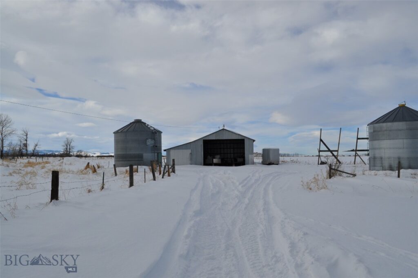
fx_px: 313
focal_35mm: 27
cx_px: 209
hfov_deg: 67.4
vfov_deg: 47.8
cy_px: 139
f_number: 11
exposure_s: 1/500
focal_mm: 18
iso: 200
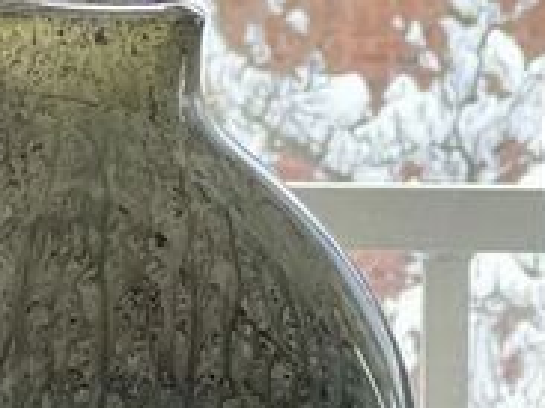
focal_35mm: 432
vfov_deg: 3.4
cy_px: 45
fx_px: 6797
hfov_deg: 4.6
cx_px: -238
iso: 50
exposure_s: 1/121
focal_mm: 9
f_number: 2.8
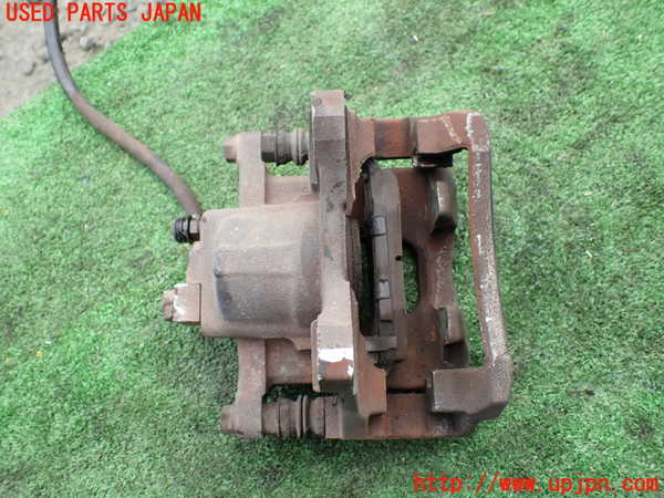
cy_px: 249
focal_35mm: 30
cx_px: 332
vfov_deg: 46.8
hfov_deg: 60.0
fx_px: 575
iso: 125
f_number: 2.3
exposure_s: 1/125
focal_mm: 5.4
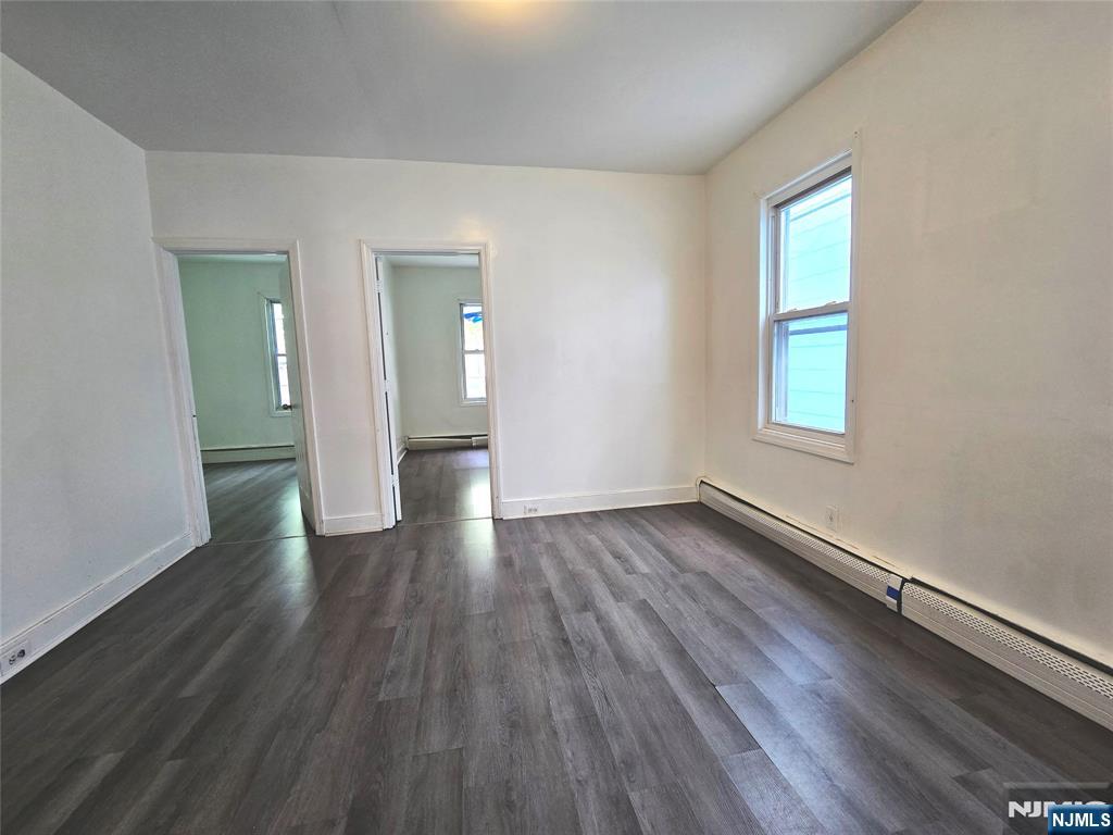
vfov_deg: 89.9
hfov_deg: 106.2
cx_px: 556
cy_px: 418
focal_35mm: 13
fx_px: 418
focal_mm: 2.2
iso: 100
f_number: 2.2
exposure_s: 1/60
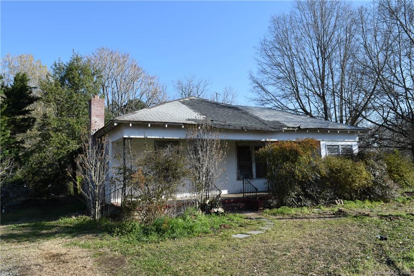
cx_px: 207
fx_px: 311
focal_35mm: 27
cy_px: 138
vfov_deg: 47.9
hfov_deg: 67.4
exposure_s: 1/250
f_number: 8
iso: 200
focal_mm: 18
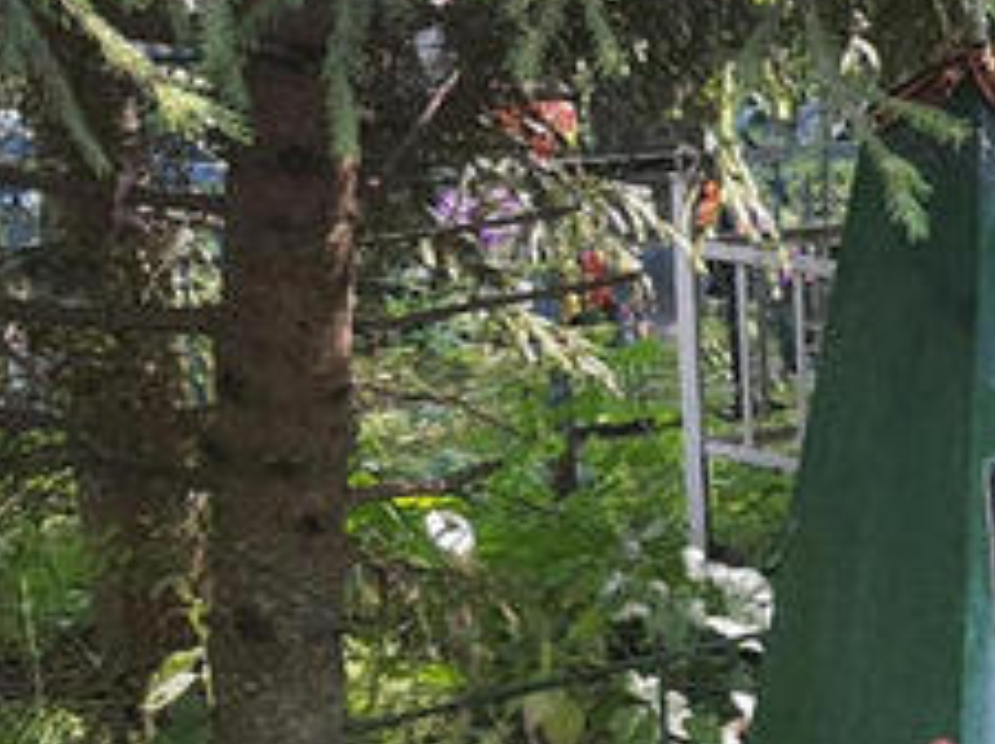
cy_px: 955
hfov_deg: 15.5
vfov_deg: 12.2
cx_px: 1475
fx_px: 3388
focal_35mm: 118
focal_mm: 4.32
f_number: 1.7
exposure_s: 1/100
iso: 100
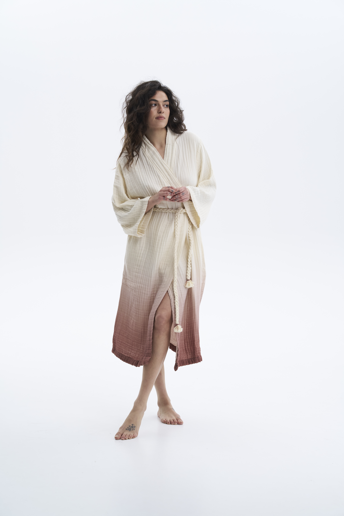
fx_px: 1003
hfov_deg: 19.5
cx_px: 172
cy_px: 258
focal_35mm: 70
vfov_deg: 28.8
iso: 250
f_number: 8
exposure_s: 1/200
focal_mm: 70
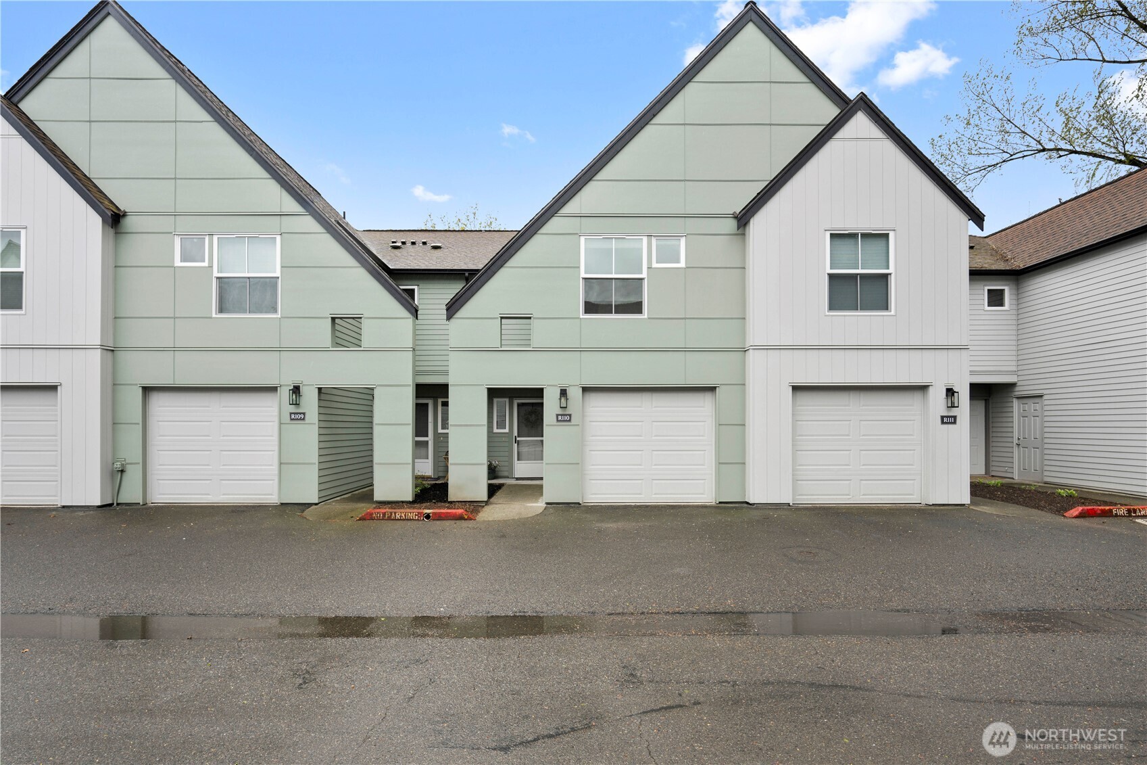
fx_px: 589
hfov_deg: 88.4
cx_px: 574
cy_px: 382
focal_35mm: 18
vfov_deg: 65.9
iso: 200
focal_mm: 18.5
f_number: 8
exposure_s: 1/80
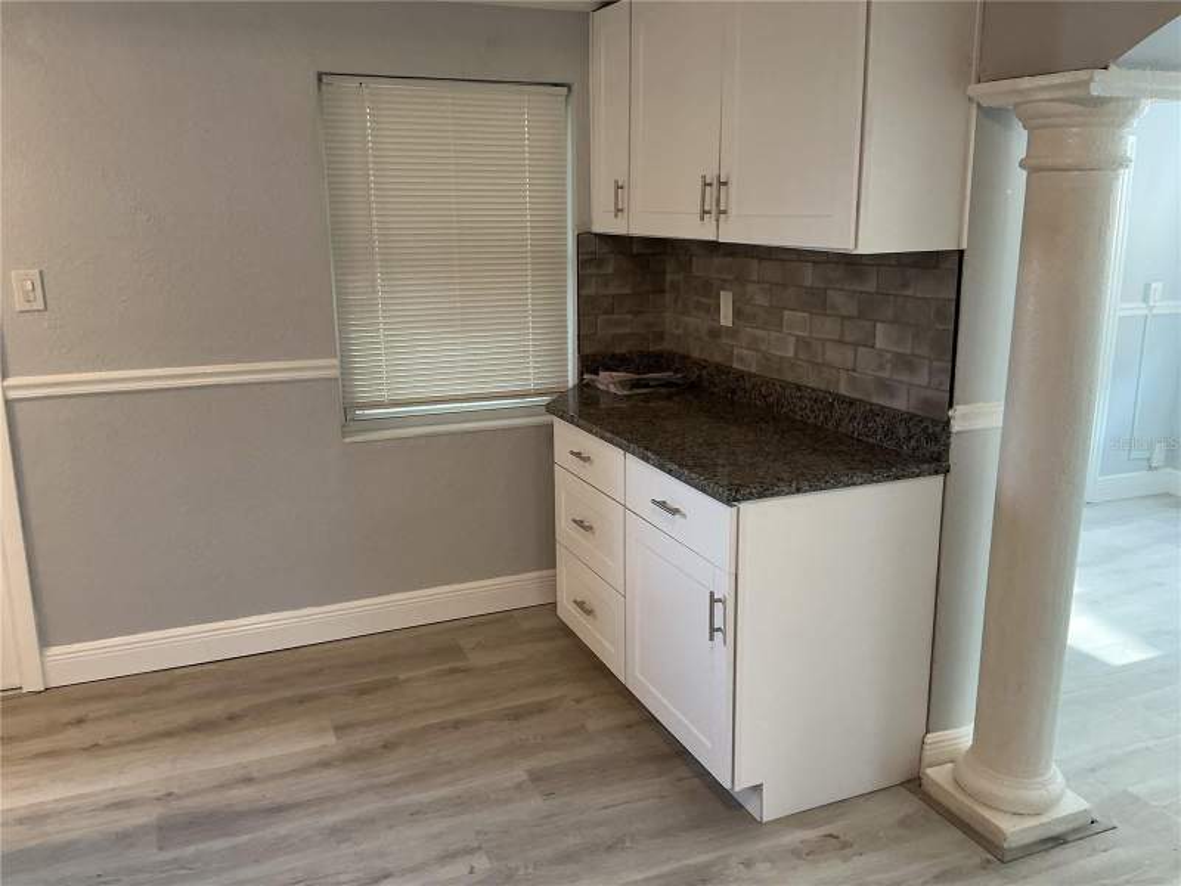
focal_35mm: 29
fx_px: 989
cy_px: 443
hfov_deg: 61.7
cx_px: 590
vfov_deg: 48.2
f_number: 1.8
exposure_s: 1/60
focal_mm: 3
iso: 64
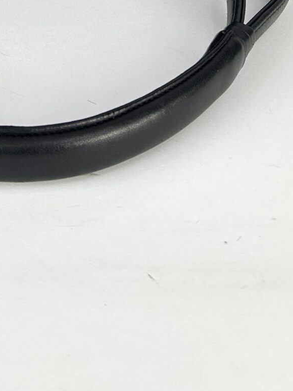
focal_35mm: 86
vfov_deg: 19.5
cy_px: -213
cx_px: 46
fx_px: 971
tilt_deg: -21.0
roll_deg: -1.8
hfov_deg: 17.0
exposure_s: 1/122
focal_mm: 5.7
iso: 32
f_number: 1.5
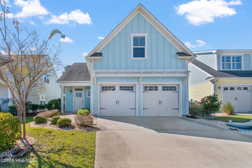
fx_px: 105
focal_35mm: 15
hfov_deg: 100.4
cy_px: 84
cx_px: 126
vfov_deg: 77.3
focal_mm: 10
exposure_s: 1/250
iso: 100
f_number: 8
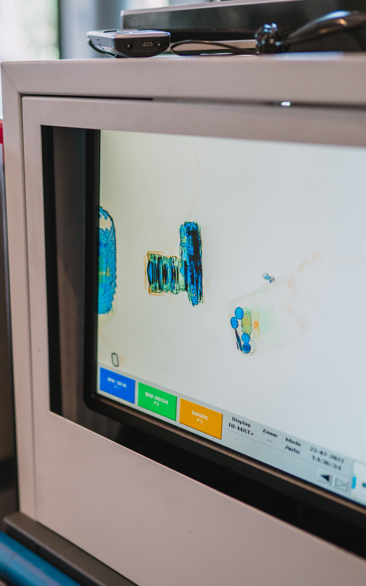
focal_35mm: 54
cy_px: 293
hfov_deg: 23.6
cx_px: 72
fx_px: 862
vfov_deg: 37.5
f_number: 1.6
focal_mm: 35
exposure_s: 1/250
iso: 640
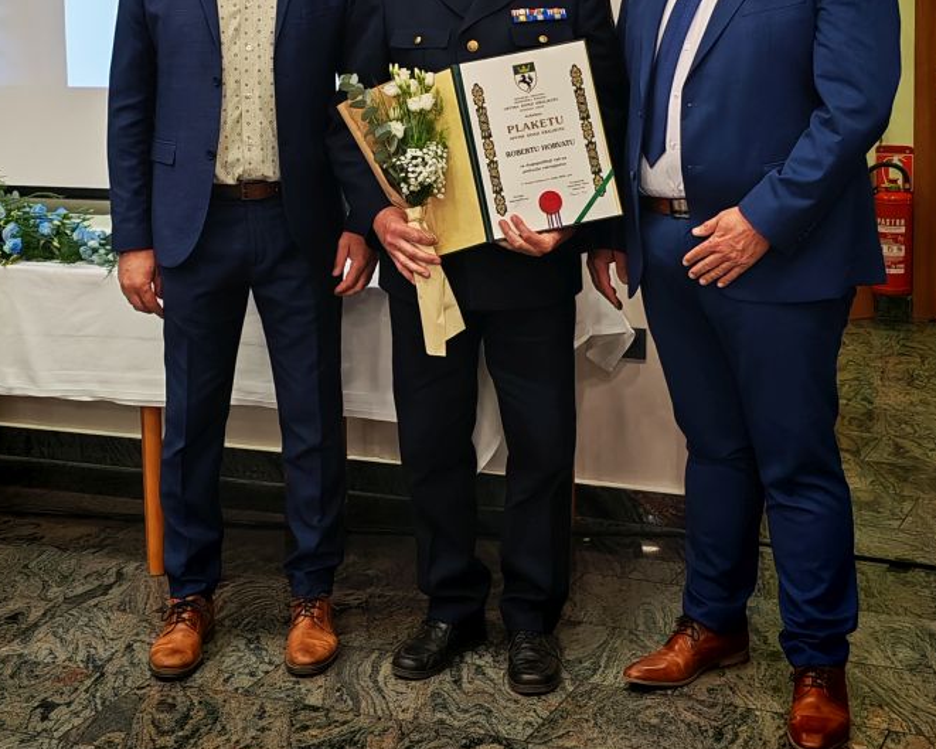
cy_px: 153
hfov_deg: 27.9
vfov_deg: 22.2
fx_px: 1884
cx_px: 447
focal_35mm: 68
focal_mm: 6.12
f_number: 1.9
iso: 400
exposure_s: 1/100
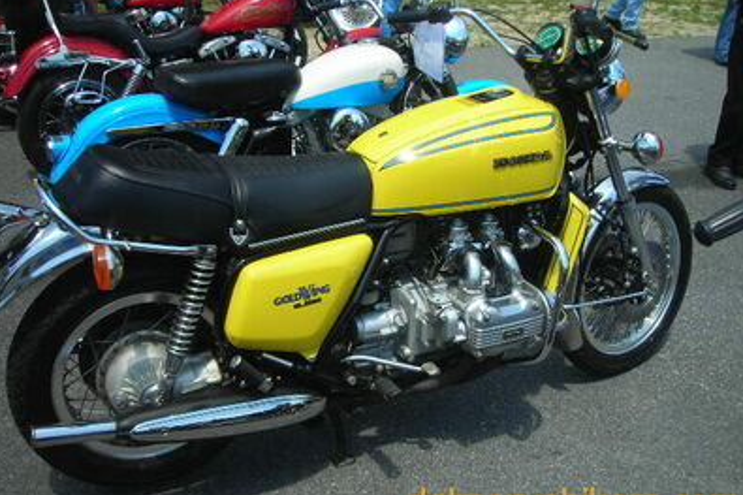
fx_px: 825
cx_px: 369
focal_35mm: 40
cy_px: 235
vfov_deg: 33.4
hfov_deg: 48.5
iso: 50
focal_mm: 6.3
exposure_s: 1/142
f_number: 6.4
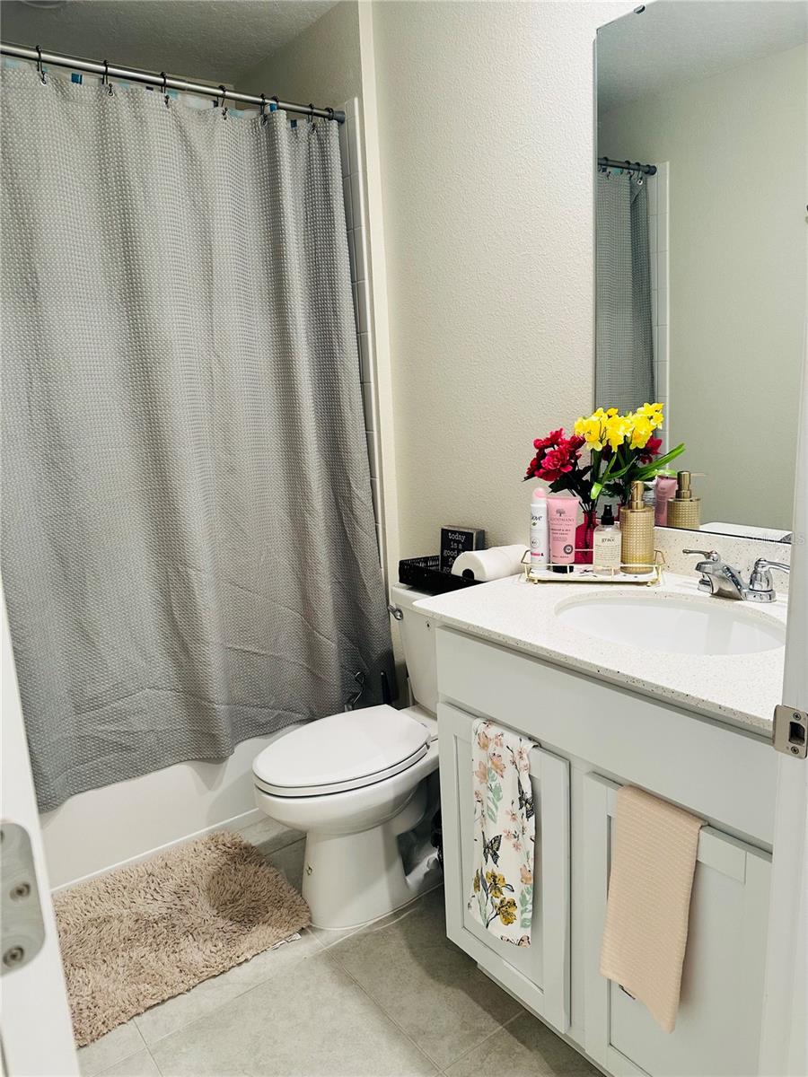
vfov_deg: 71.6
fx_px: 747
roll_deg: +2.7
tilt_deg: -11.6
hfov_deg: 56.8
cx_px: 404
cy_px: 538
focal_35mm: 24
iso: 125
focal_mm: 6.86
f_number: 1.78
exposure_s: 1/60
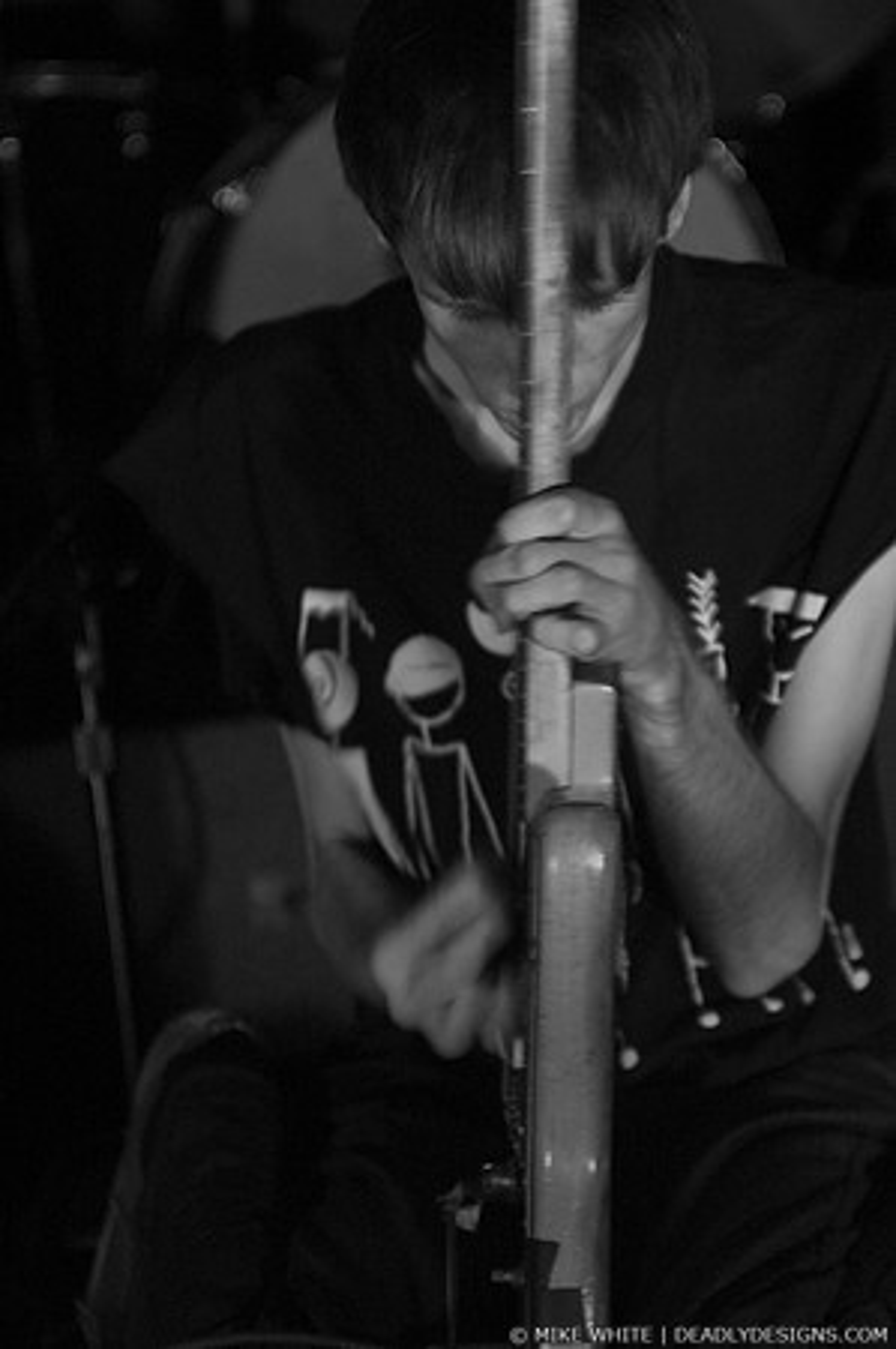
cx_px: 448
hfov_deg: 13.0
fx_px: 3929
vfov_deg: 19.5
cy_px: 674
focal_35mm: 105
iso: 1600
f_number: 2.8
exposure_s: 1/25
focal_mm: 70
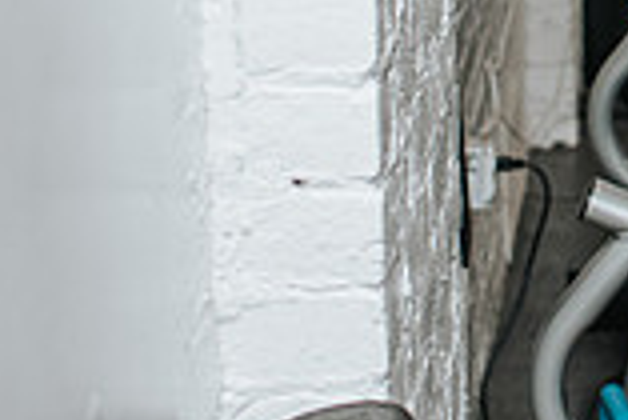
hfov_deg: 13.2
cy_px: -155
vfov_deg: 9.2
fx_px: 2549
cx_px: 980
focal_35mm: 146
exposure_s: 1/200
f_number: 3.2
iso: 800
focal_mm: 35
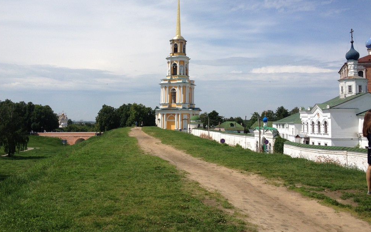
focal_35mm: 38
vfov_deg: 33.5
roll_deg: -2.0
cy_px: 92
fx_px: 384
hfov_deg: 51.5
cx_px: 185
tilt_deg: +3.5
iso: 50
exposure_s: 1/3460
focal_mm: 4.28
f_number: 2.4
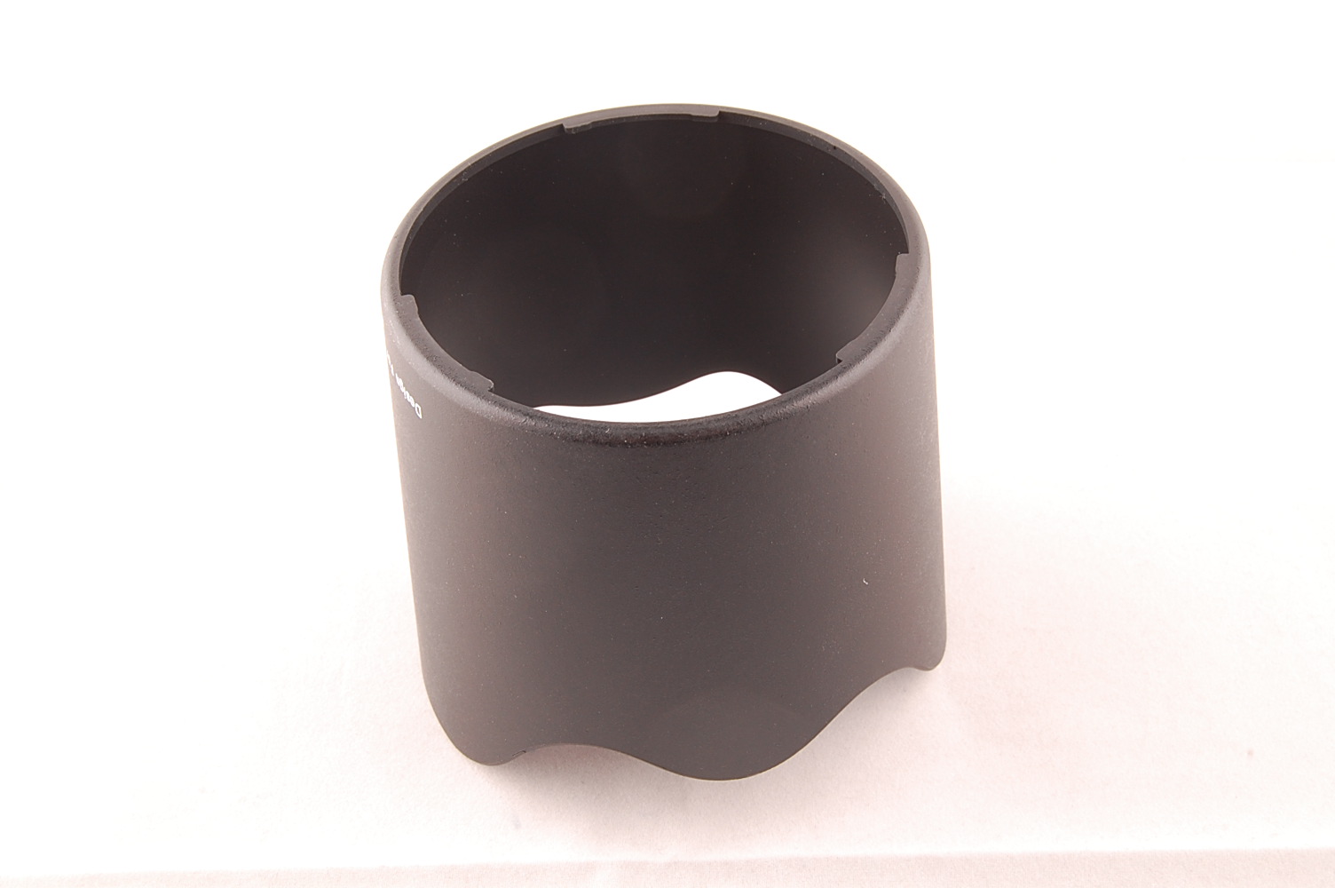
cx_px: 668
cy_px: 444
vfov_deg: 28.9
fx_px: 1723
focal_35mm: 46
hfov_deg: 42.4
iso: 200
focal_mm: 31
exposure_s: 1/125
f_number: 16
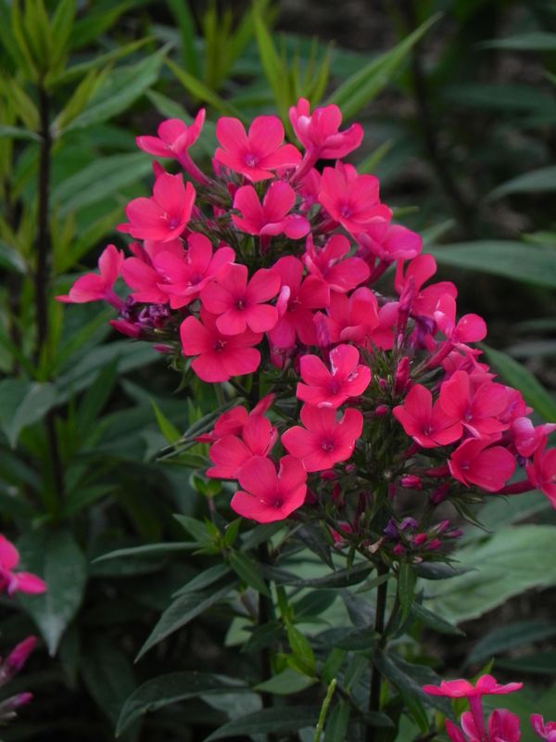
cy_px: 371
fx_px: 11779
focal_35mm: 550
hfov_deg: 2.7
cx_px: 278
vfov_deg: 3.6
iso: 160
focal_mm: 97.8
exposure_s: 1/125
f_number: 5
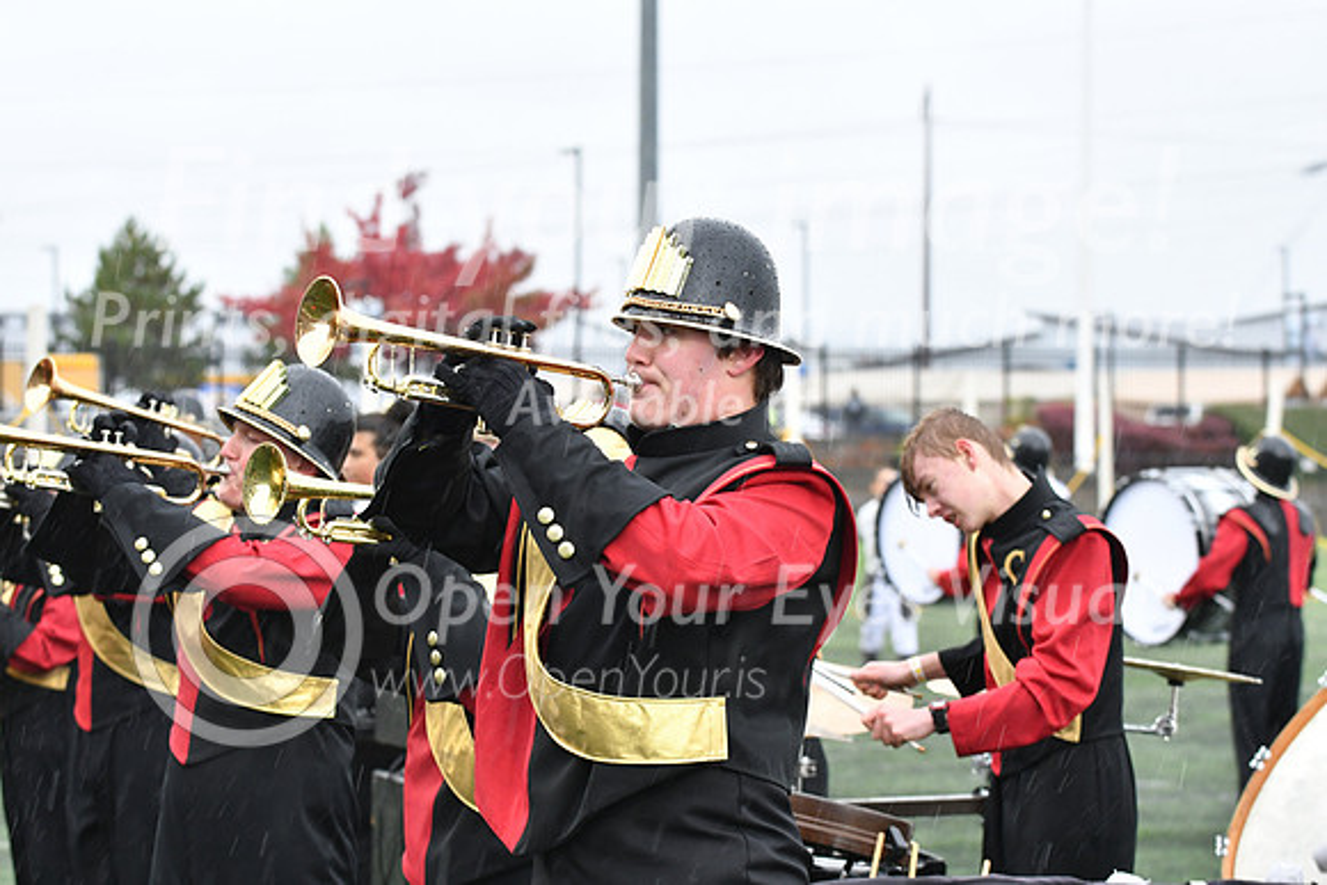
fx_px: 4977
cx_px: 664
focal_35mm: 135
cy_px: 442
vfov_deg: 10.2
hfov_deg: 15.2
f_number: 5
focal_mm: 90
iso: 640
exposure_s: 1/200
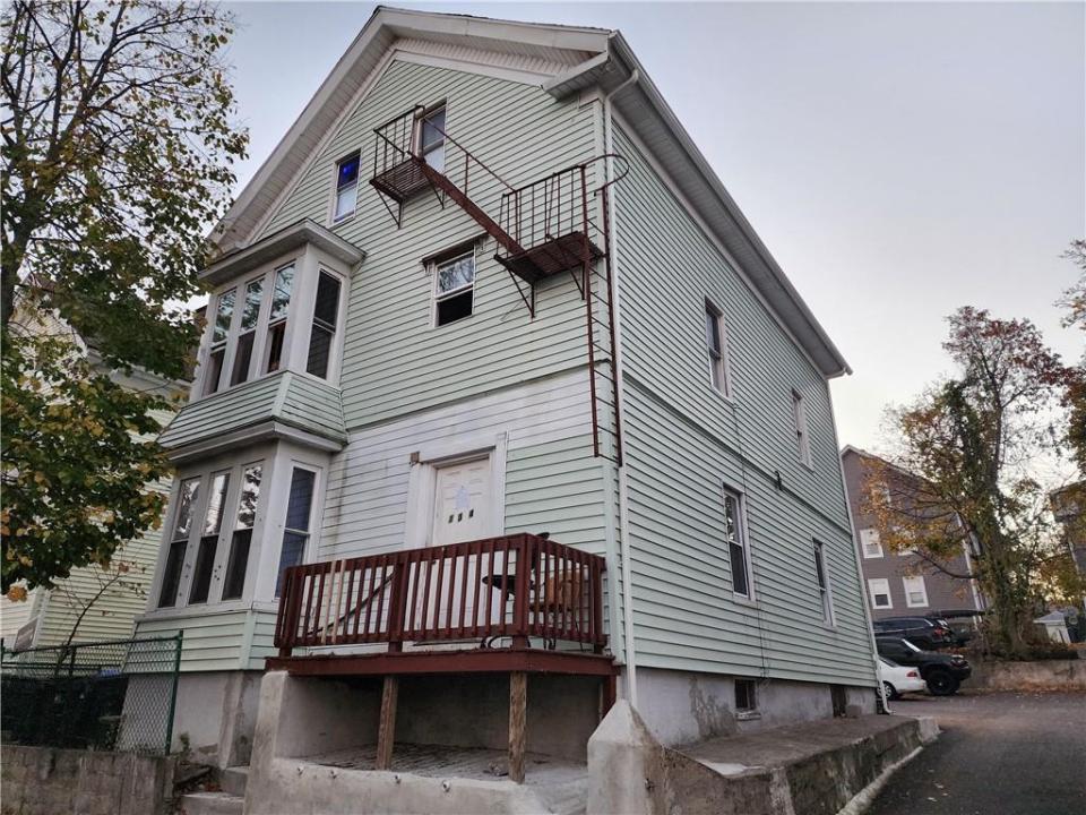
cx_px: 543
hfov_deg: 73.9
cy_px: 408
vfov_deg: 58.9
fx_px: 722
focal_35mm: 23
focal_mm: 6.4
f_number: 1.8
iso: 250
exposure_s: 1/120
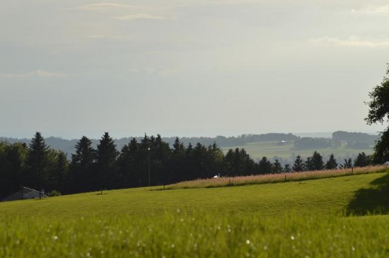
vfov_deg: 9.9
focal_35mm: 138
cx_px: 194
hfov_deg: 14.9
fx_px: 1489
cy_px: 129
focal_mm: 92
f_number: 8
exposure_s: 1/500
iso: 100
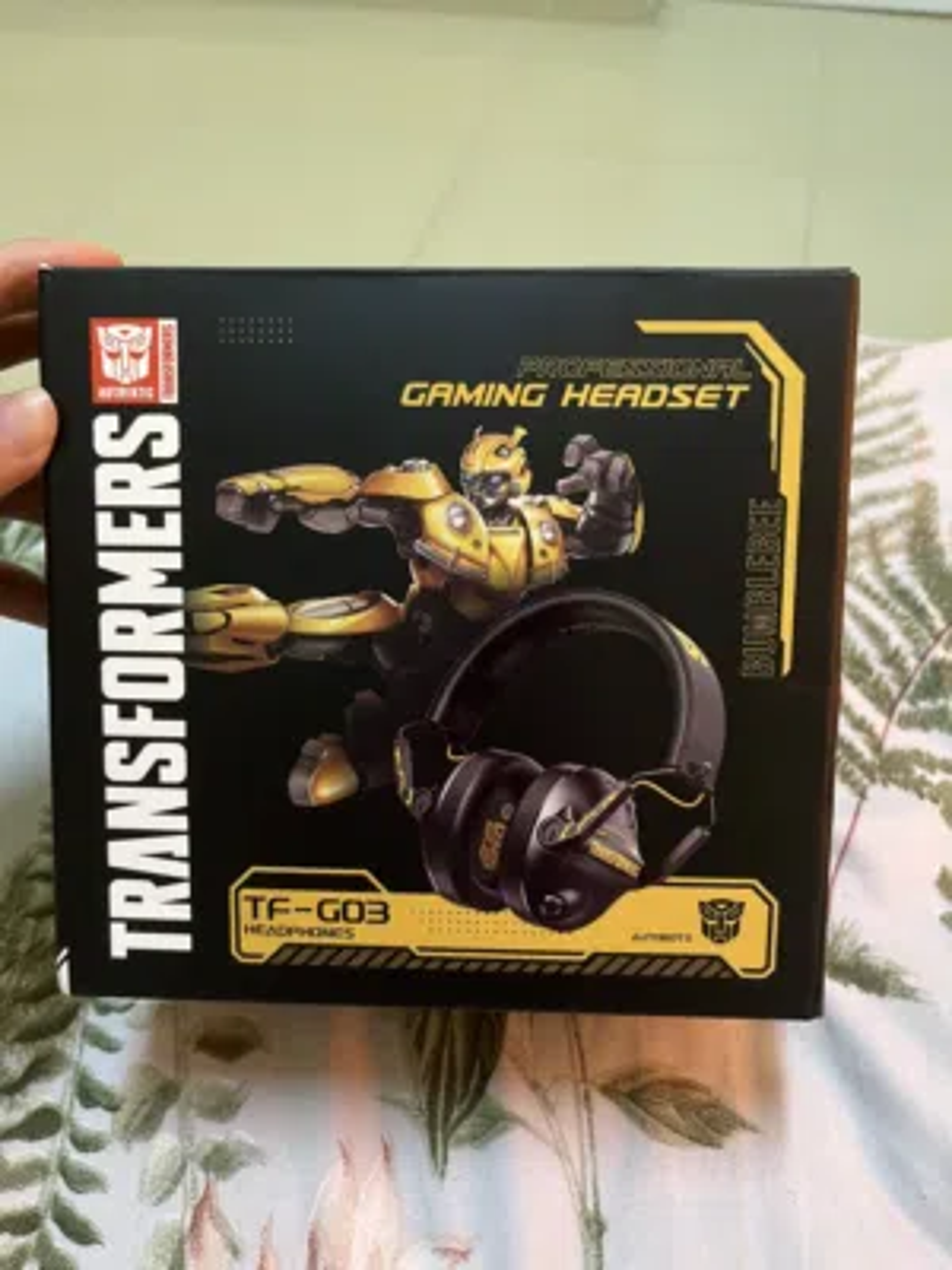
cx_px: 476
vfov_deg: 67.3
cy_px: 635
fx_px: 953
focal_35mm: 26
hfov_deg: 53.1
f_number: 1.6
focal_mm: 5.1
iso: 640
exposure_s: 1/33
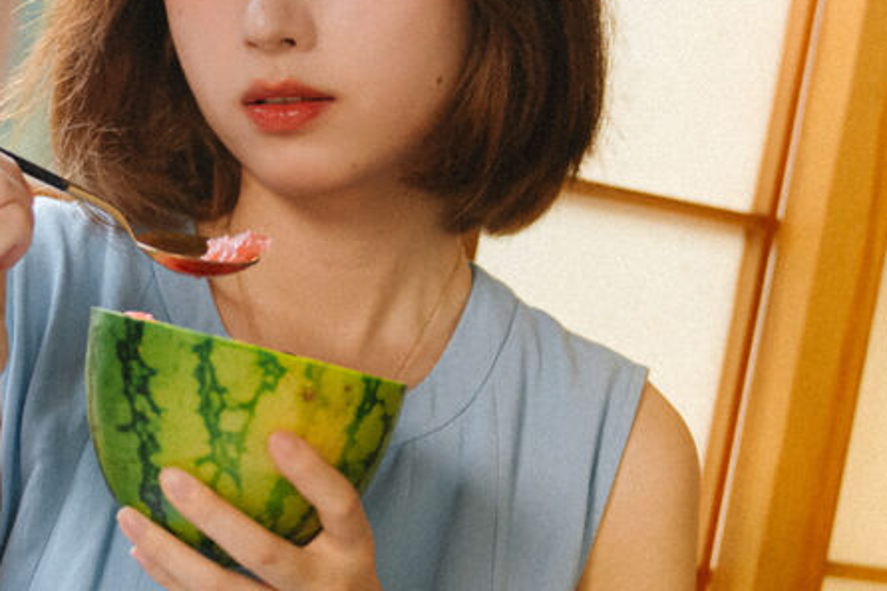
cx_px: 328
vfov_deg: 9.3
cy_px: 209
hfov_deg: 13.9
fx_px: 3645
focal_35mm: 148
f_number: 2.2
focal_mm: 55
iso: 400
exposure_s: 1/500
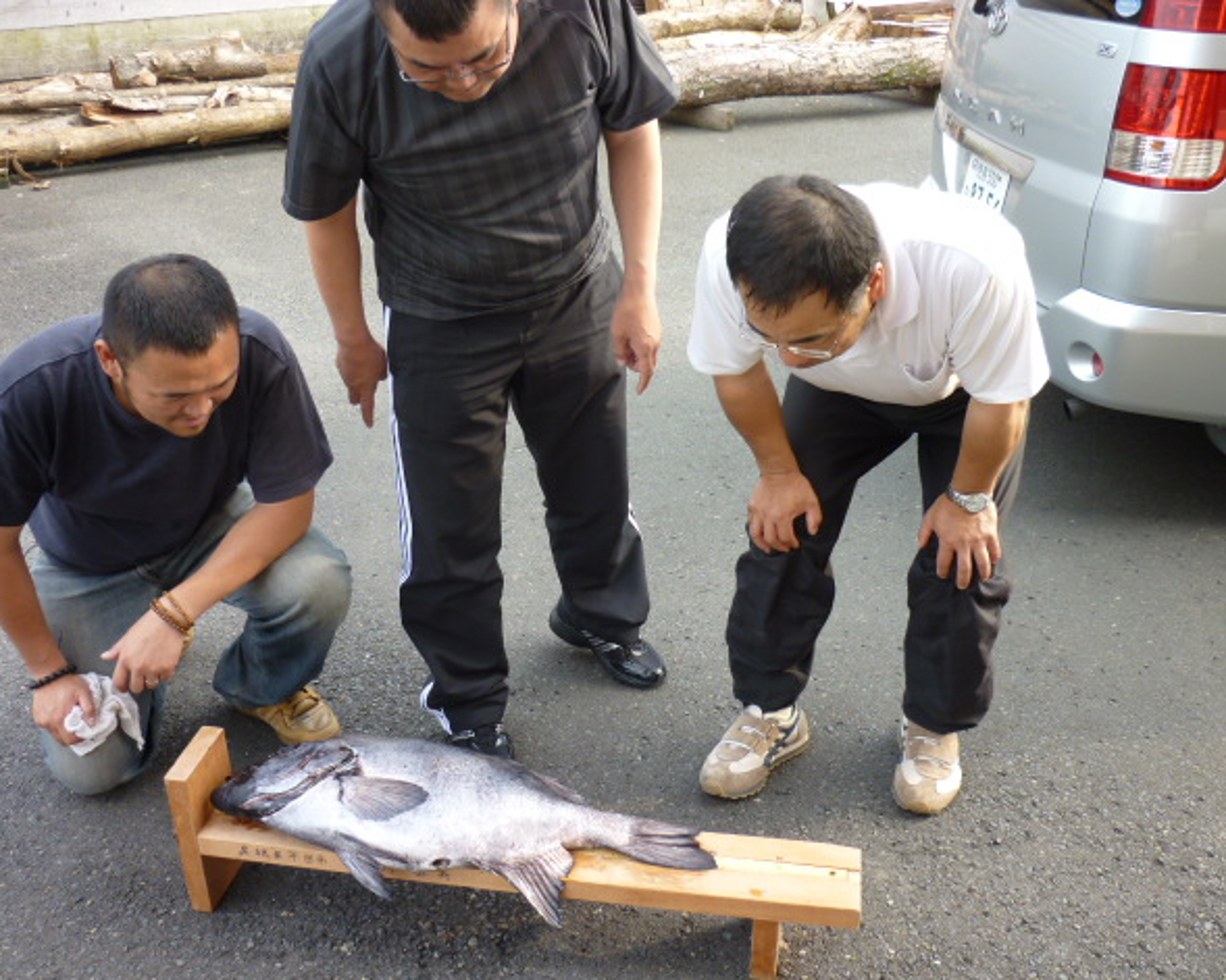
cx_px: 574
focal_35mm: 35
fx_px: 1270
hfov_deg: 51.5
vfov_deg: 42.2
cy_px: 493
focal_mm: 5.5
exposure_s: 1/80
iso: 80
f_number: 2.8
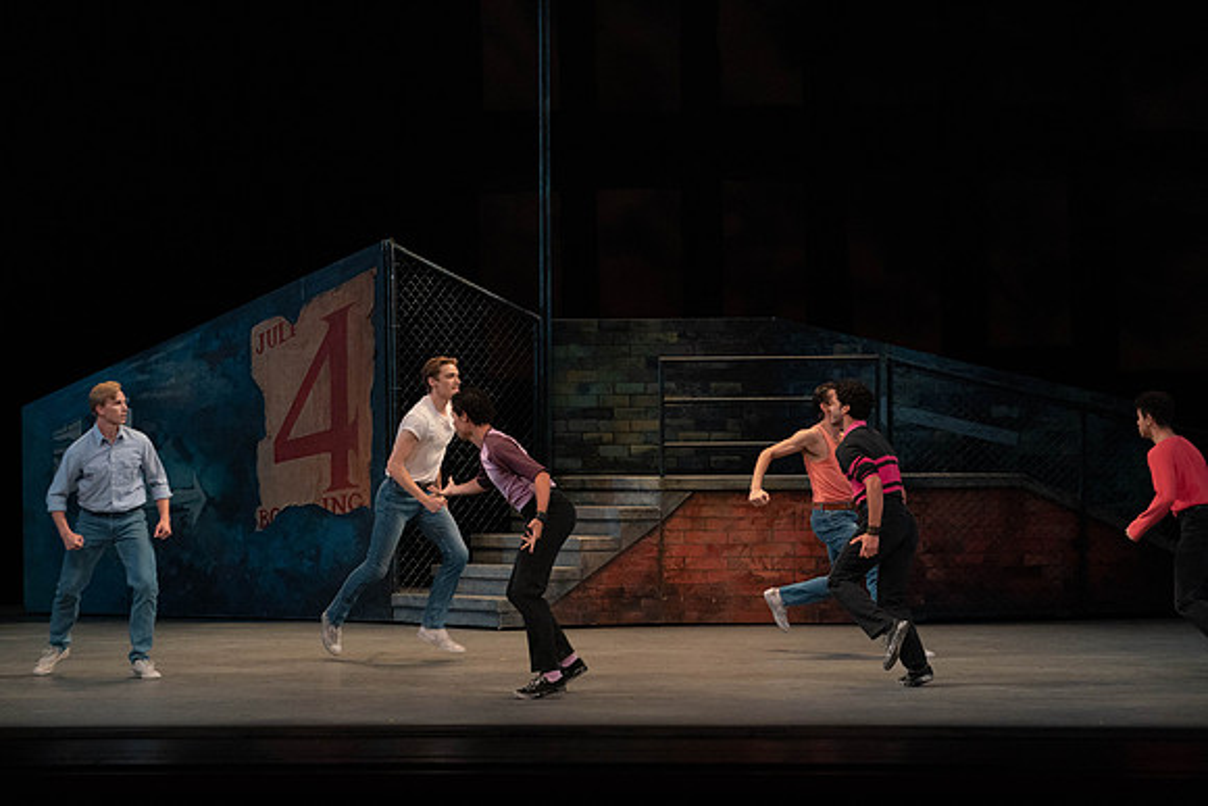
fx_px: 4329
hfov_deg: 15.9
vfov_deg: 10.6
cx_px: 604
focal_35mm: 129
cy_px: 403
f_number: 4.5
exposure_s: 1/400
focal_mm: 129
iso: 3200
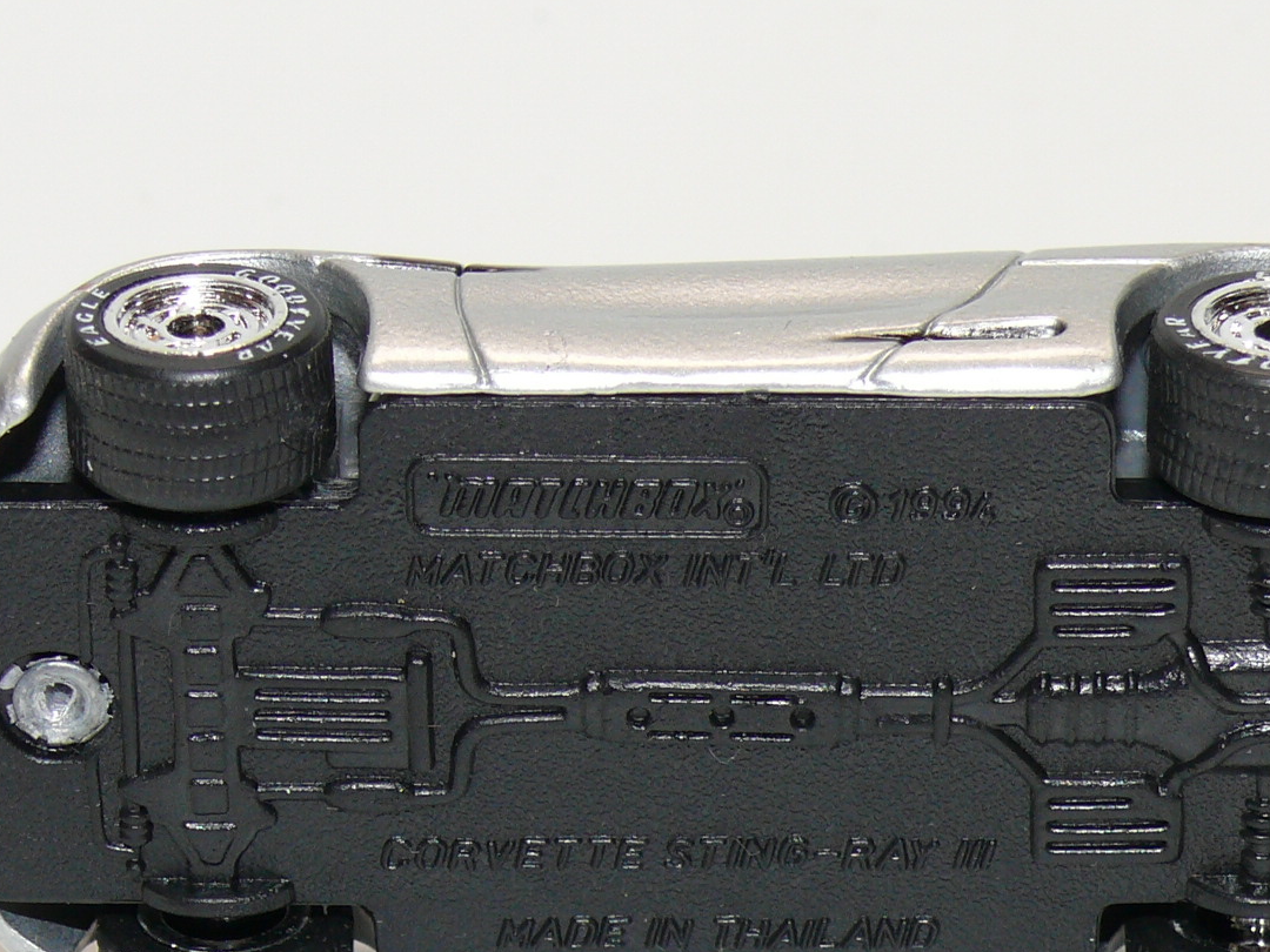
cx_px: 718
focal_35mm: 163
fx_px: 5980
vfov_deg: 9.1
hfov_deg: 12.1
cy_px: 570
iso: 100
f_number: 4
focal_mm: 14
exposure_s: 1/30
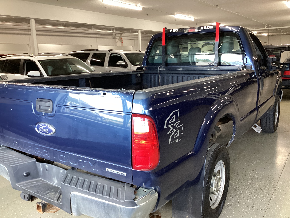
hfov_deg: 58.4
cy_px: 109
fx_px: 260
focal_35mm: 31
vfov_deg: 45.4
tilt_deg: -13.7
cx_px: 145
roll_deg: +1.9
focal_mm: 3.3
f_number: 2.4
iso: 160
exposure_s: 1/60
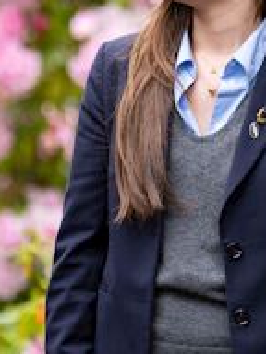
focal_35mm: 342
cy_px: 44
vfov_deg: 5.8
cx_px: 102
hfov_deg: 4.3
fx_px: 3504
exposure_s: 1/200
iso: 200
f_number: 2.8
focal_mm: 114
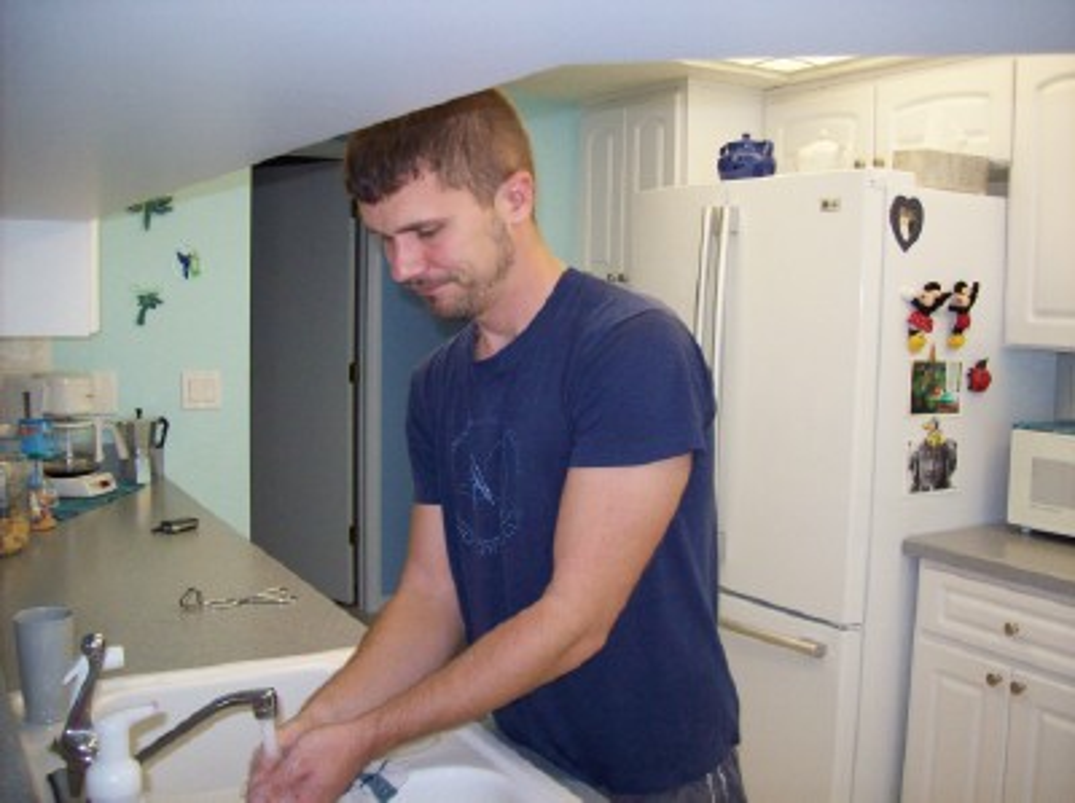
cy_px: 402
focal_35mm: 36
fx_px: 1117
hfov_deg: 51.4
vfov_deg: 39.6
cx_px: 538
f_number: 2.7
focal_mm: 6
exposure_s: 1/64
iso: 200
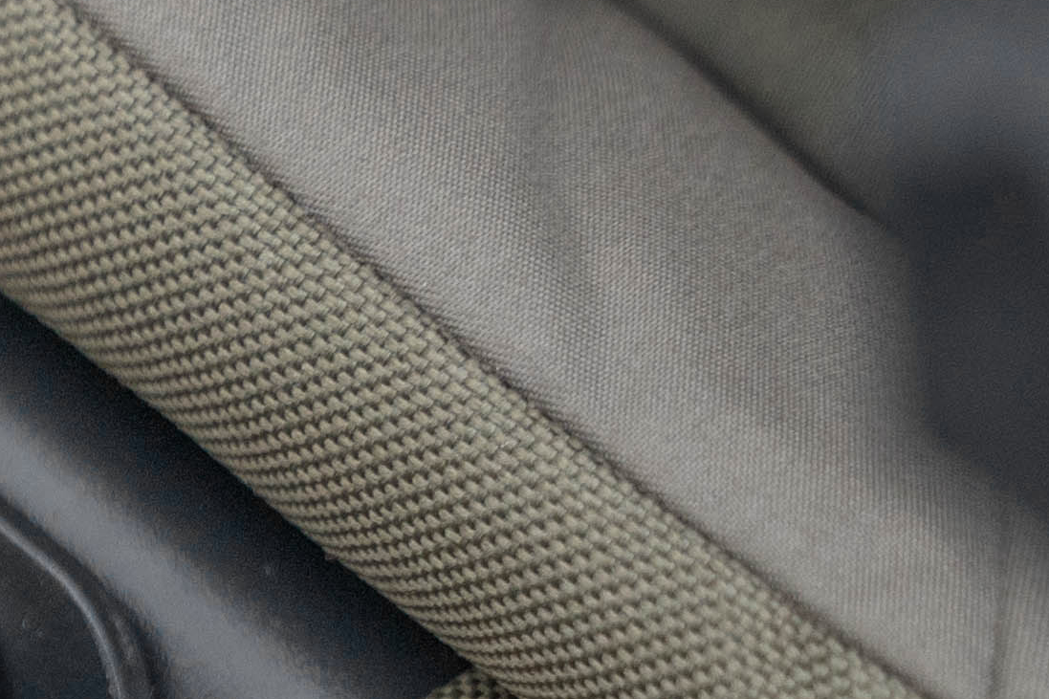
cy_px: 1424
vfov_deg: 4.9
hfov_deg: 7.4
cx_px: -475
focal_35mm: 273
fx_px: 7951
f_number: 2.8
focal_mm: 49.9
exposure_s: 1/160
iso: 640
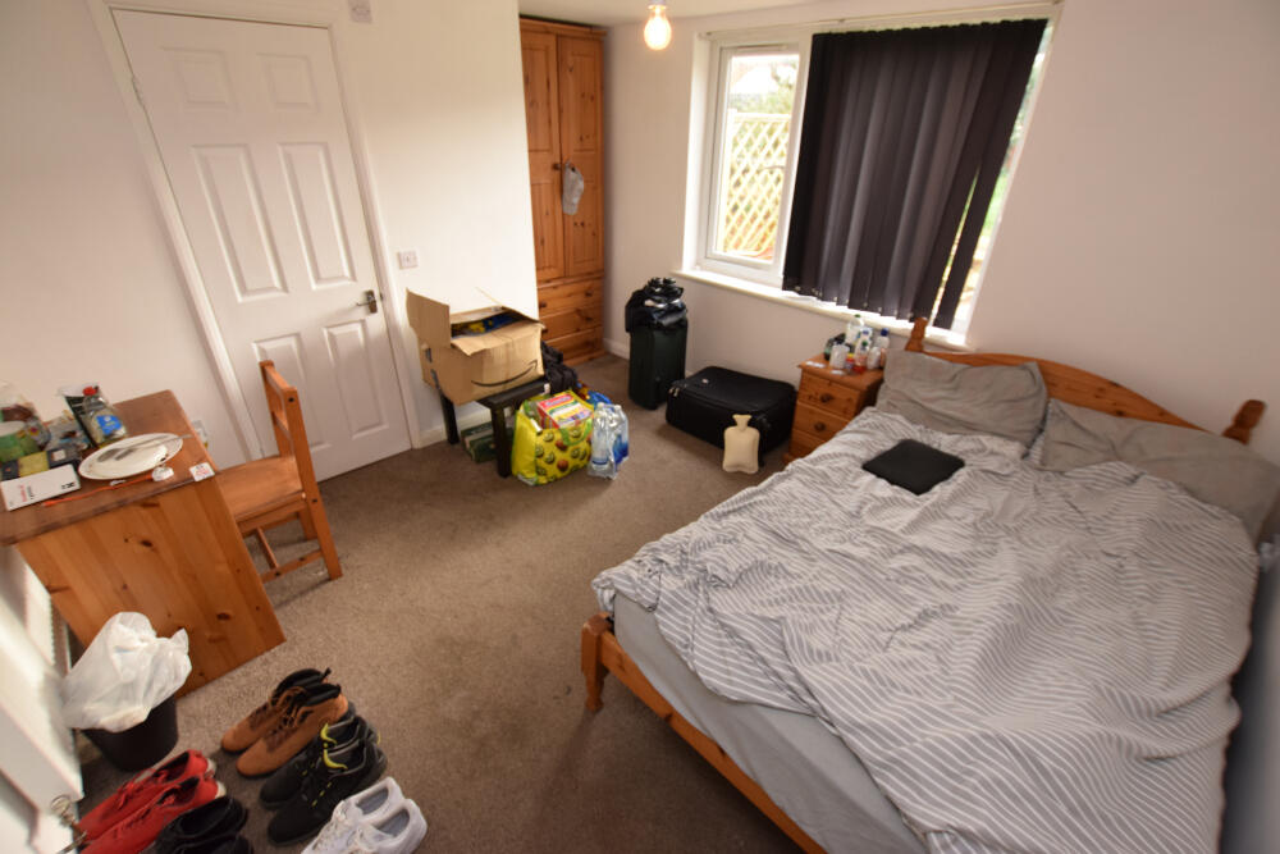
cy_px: 427
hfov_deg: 100.4
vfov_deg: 77.3
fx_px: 533
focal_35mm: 15
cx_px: 640
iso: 800
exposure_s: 1/100
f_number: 5
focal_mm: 10
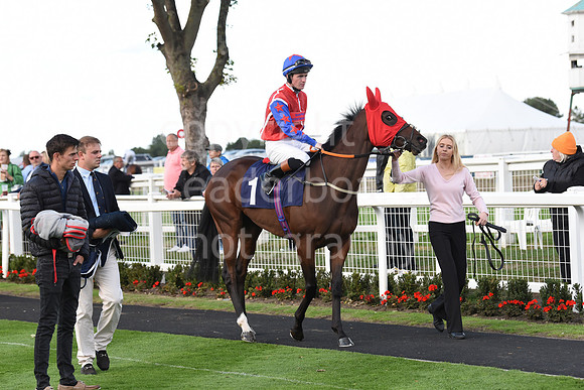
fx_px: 1882
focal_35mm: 116
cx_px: 292
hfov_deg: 17.6
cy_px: 195
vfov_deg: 11.8
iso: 1600
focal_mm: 116
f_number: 5
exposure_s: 1/1600
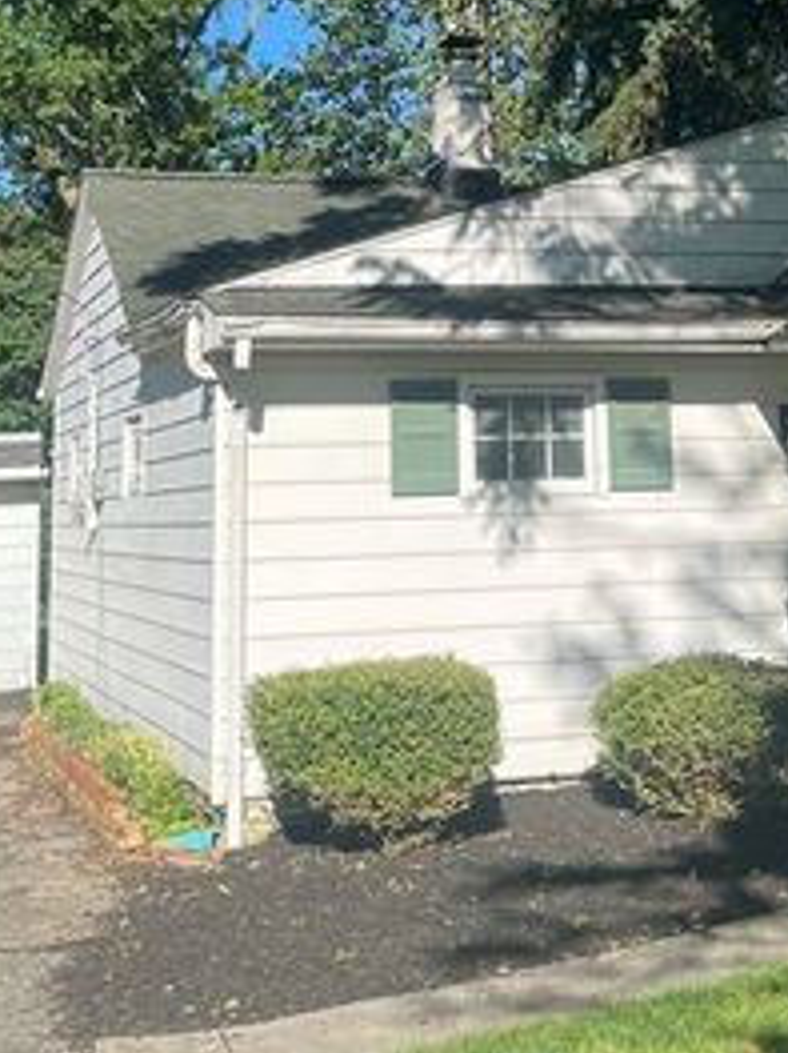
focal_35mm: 66
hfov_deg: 22.1
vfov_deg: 27.8
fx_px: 2005
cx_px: 528
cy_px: 22
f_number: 1.6
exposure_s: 1/2101
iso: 50
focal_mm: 5.1
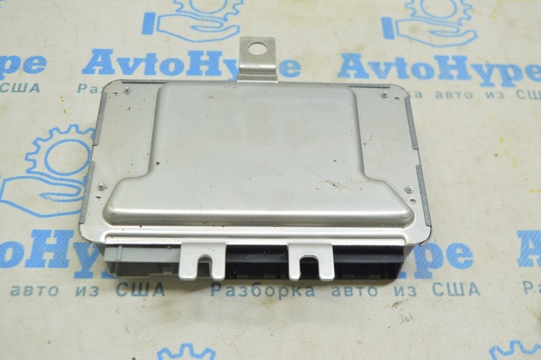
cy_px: 180
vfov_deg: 29.8
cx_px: 270
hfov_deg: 43.6
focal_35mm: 45
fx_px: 676
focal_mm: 30
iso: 400
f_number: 5.6
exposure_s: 1/20
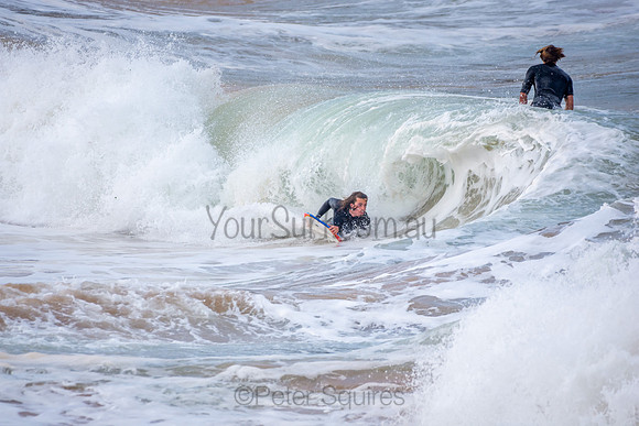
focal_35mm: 750
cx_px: 320
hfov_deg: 2.7
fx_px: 13315
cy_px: 213
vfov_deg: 1.8
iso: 220
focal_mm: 500
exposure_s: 1/1250
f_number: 5.6
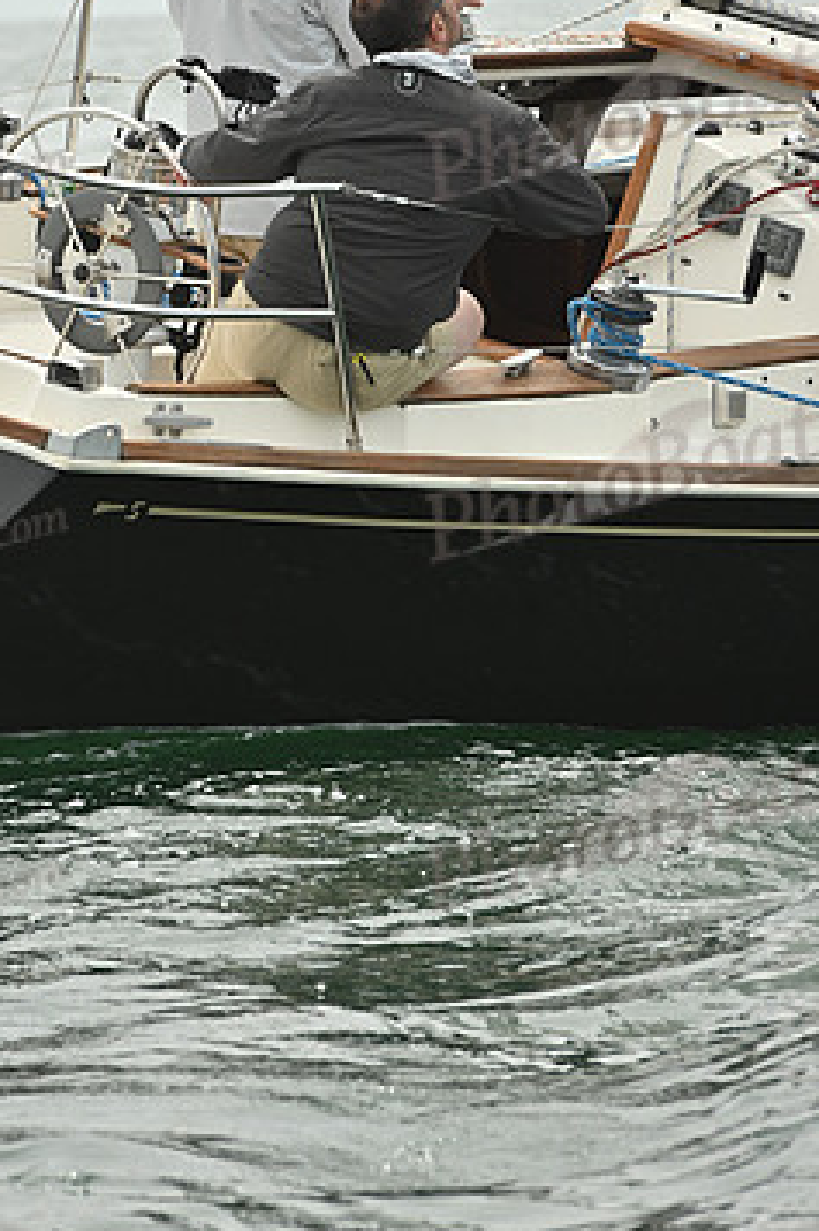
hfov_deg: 4.2
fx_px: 11135
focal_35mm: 326
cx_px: 247
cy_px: 342
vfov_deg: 6.3
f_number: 9
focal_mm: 200
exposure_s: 1/1000
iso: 320
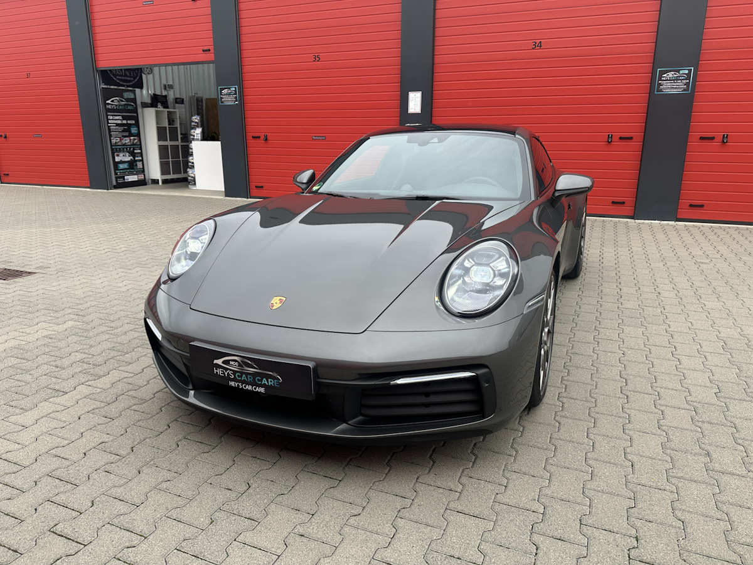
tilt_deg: -12.3
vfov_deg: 56.8
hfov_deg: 71.6
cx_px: 376
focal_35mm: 24
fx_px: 522
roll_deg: -0.3
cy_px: 282
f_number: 1.78
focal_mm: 6.86
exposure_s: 1/356
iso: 80
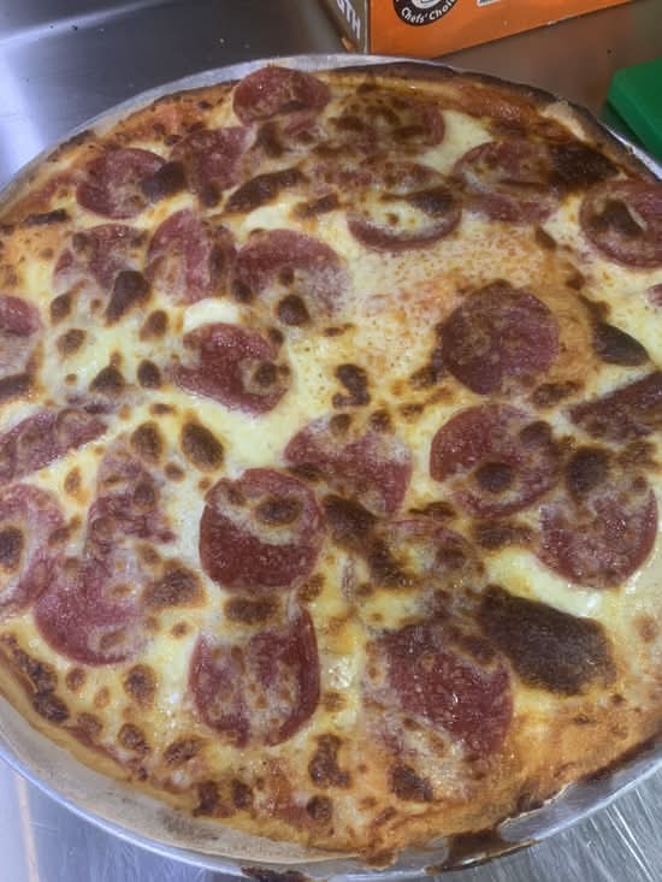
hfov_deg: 53.1
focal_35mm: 26
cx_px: 331
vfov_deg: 67.3
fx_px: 663
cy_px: 441
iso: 250
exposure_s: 1/50
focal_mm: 4.25
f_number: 1.8
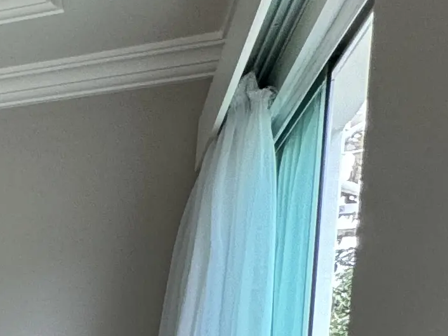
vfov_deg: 16.3
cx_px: -542
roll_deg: -0.2
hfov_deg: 16.1
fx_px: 1035
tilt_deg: -4.8
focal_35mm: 80
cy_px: 544
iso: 80
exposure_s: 1/120
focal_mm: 2.22
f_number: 2.2
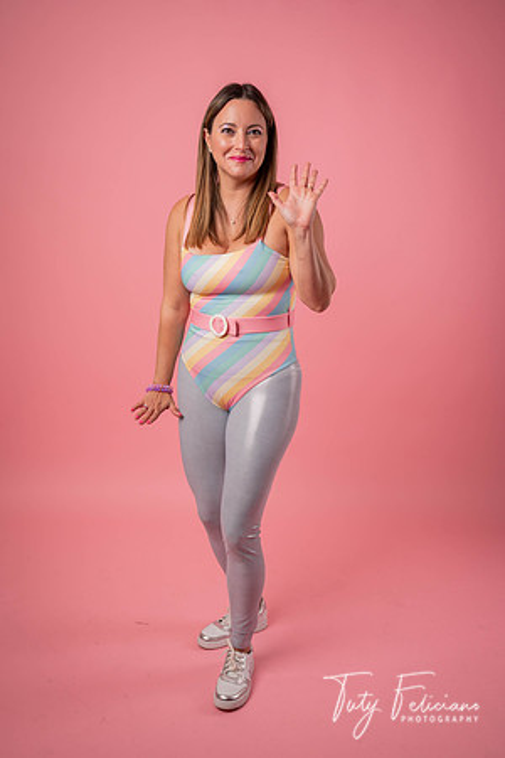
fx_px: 821
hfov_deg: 34.2
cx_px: 252
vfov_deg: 49.6
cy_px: 379
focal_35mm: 39
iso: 160
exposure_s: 1/100
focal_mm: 39
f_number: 5
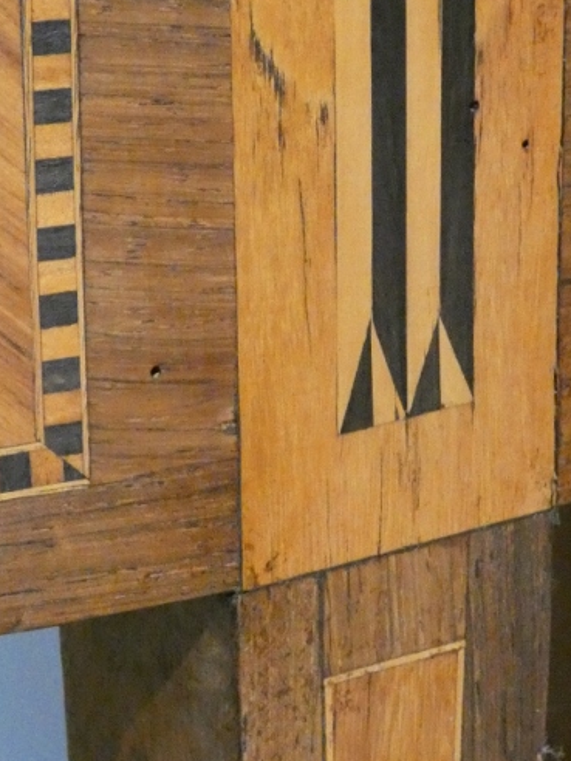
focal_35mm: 131
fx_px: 2881
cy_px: 246
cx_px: 443
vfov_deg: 15.0
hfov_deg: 11.3
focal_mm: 11.3
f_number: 4.2
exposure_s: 1/125
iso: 2000
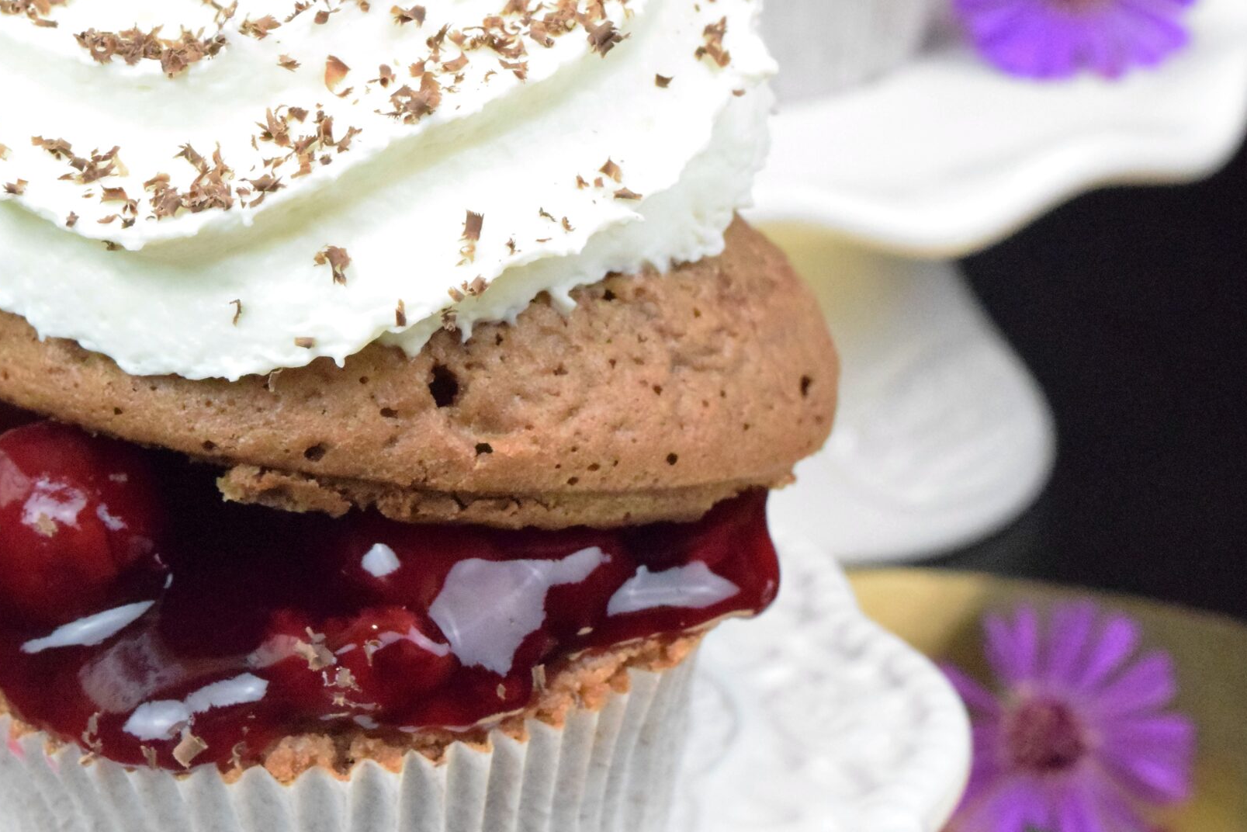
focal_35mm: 86
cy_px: 265
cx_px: 511
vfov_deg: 15.9
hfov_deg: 23.6
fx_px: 2979
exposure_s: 1/250
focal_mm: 36
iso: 12800
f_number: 11
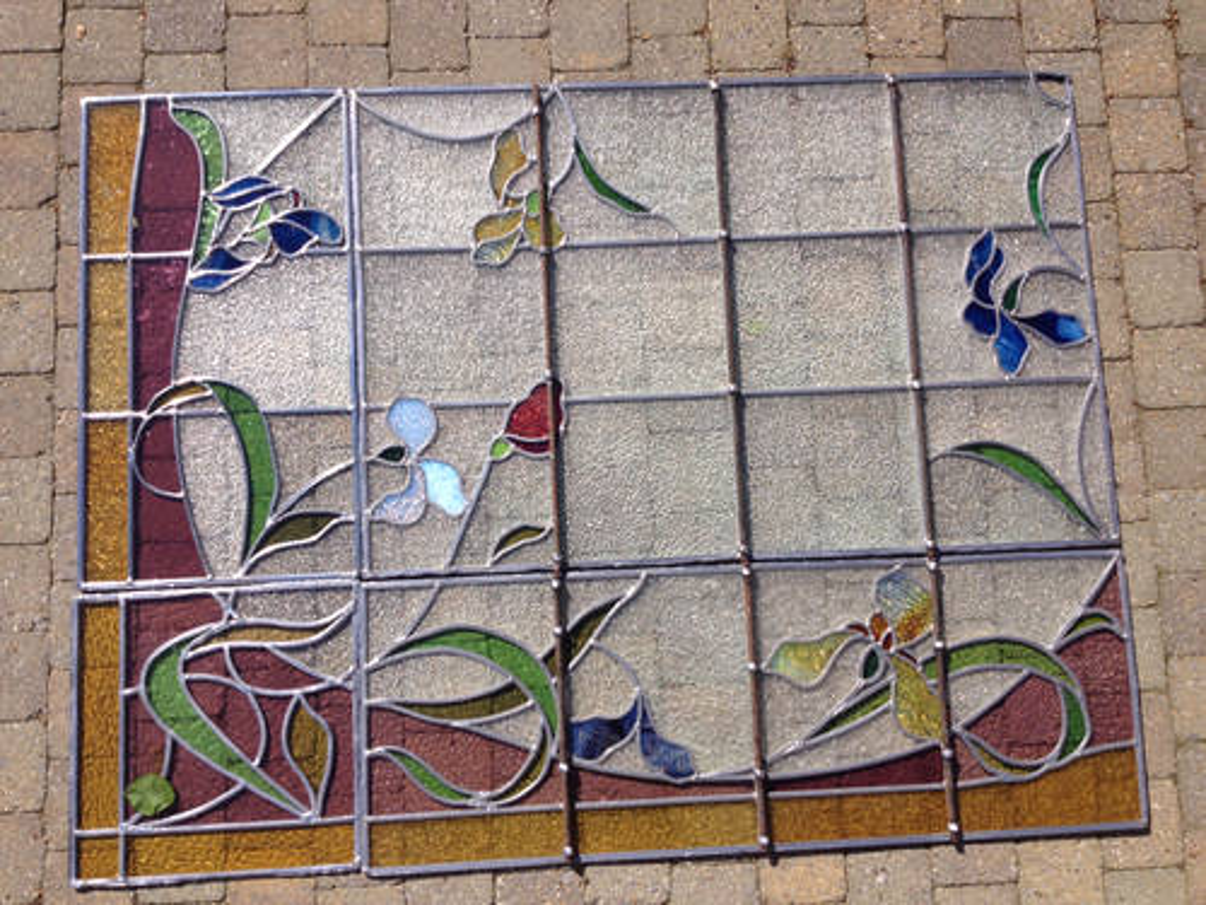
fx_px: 1219
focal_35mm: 35
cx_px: 603
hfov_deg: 52.6
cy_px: 452
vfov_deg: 40.7
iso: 50
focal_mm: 4.28
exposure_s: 1/1842
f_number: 2.4
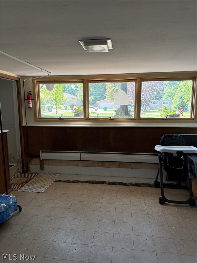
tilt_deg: -9.3
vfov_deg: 71.6
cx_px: 98
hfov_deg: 56.8
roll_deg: +1.2
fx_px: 182
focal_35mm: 24
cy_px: 132
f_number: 1.78
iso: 200
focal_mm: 6.76
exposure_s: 1/242
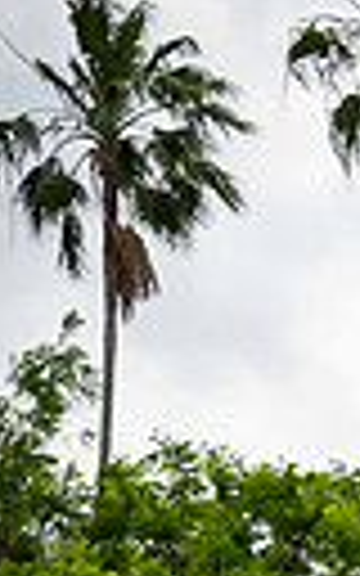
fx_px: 2025
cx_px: 549
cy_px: 810
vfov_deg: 15.2
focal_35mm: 129
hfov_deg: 9.8
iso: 80
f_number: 2.2
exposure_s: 1/1600
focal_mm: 36
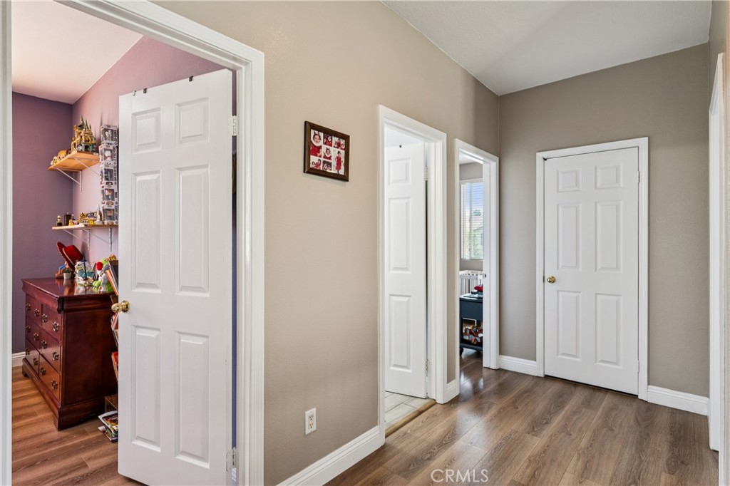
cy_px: 243
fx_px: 369
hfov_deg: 89.4
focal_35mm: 18
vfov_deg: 66.8
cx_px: 365
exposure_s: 1/1.25
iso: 100
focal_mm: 18.2
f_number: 13
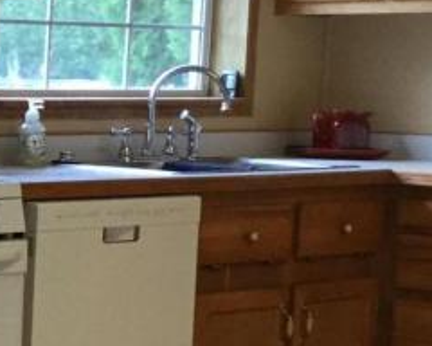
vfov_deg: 11.9
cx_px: -371
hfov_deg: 13.3
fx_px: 1649
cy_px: 234
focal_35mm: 129
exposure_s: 1/30
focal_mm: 3.3
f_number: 2.4
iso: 40
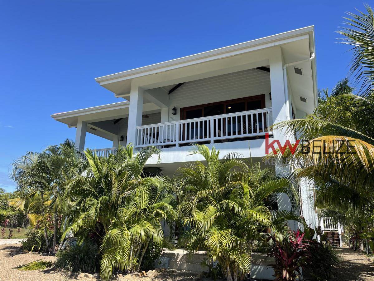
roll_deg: -2.1
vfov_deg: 54.9
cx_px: 187
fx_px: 270
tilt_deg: +15.4
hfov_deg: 69.4
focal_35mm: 25
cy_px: 140
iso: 32
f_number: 1.6
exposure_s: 1/2488
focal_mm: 5.1
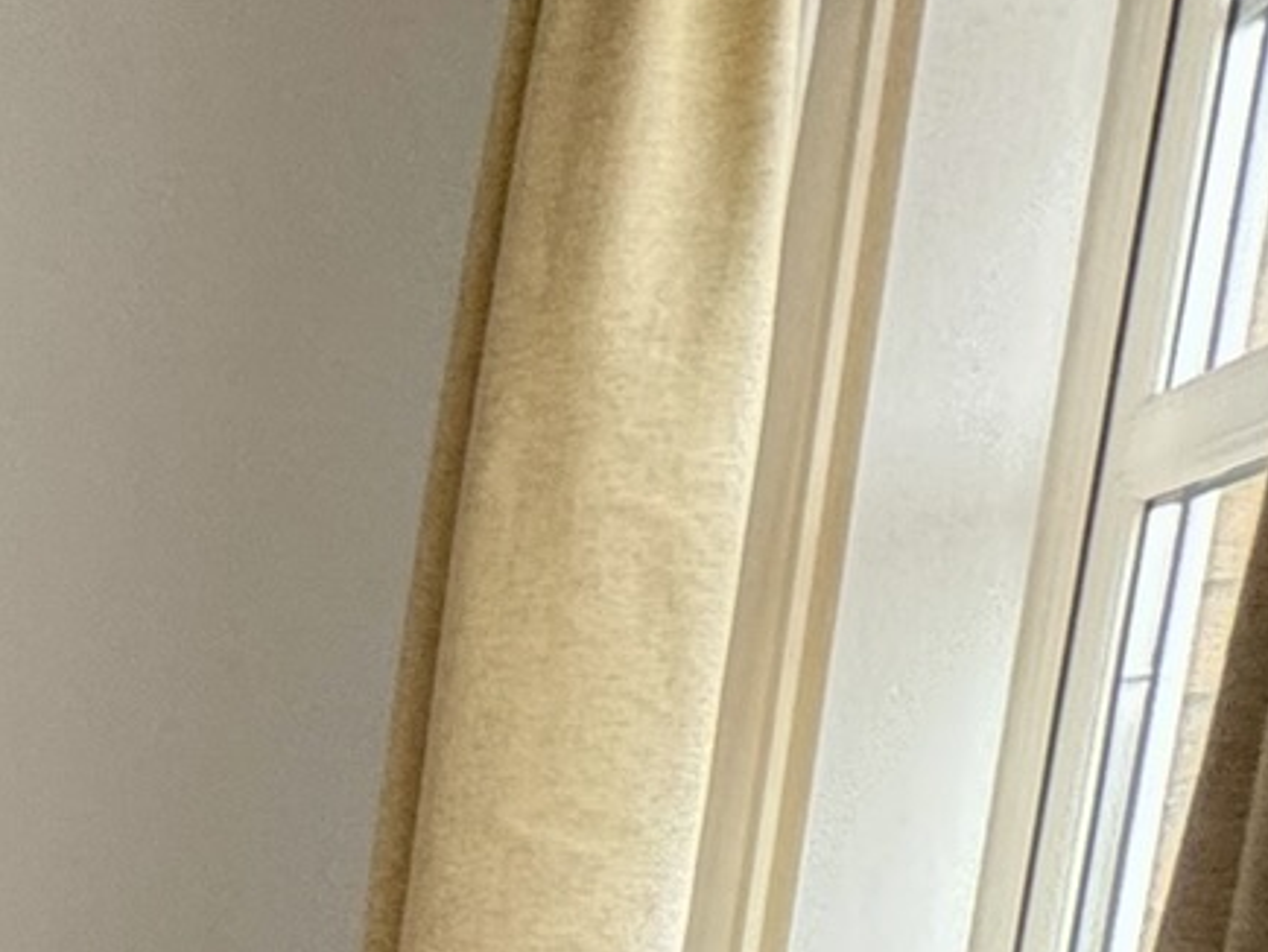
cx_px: -1642
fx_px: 2419
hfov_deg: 16.1
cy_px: 1402
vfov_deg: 19.6
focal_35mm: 66
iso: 160
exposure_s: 1/99
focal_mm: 2.22
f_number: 2.2
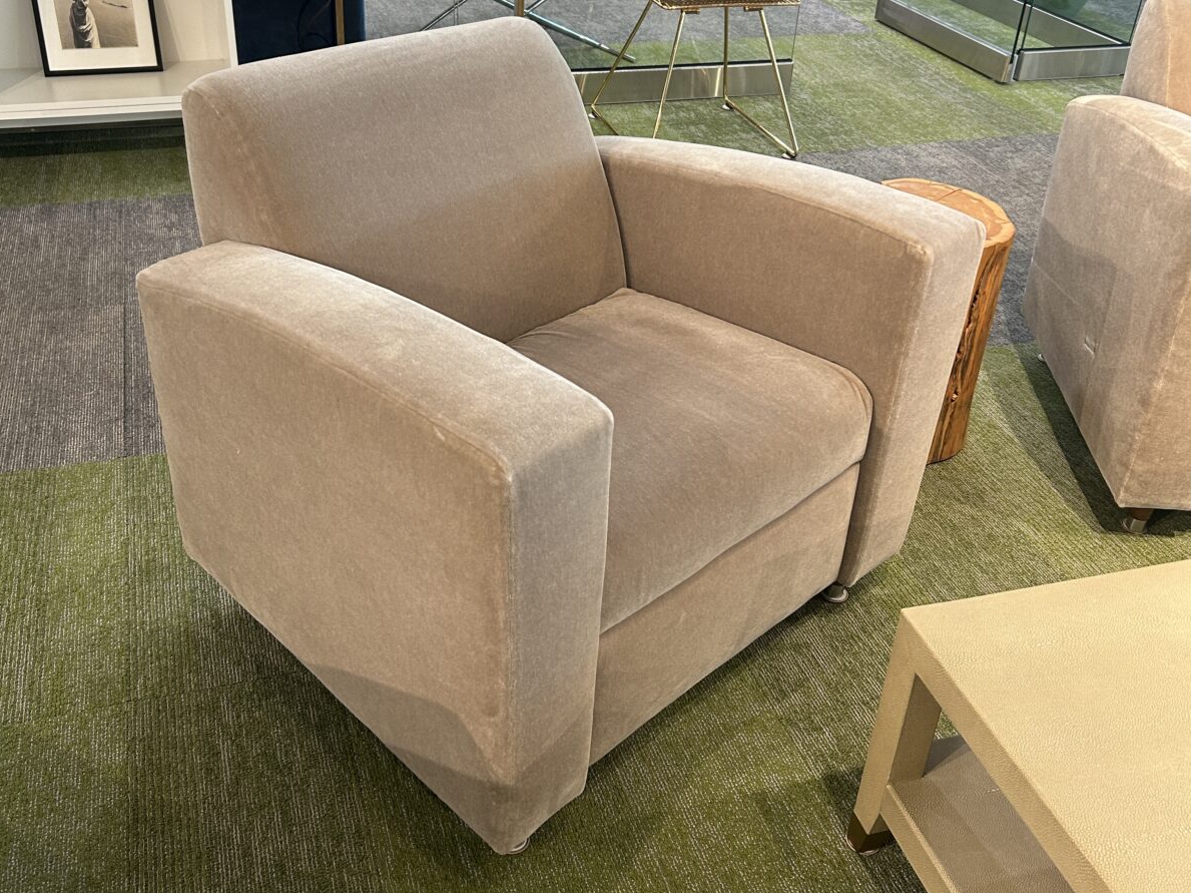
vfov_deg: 40.6
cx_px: 596
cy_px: 385
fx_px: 1204
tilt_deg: -31.1
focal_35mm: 35
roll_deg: -3.8
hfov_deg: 52.6
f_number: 1.5
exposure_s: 1/60
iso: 160
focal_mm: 5.7
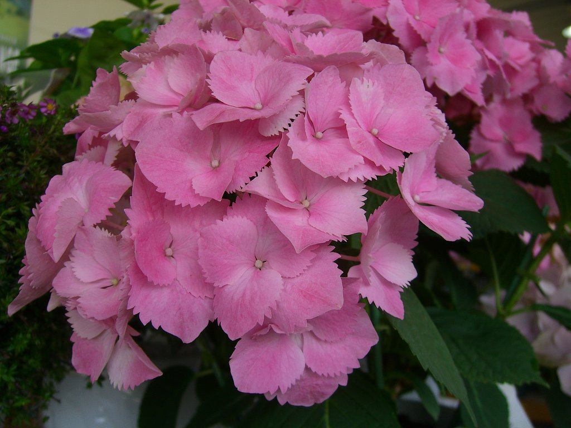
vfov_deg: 37.7
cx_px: 286
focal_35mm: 38
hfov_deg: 49.0
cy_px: 214
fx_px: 627
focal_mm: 7.9
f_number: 2.8
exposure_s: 1/160
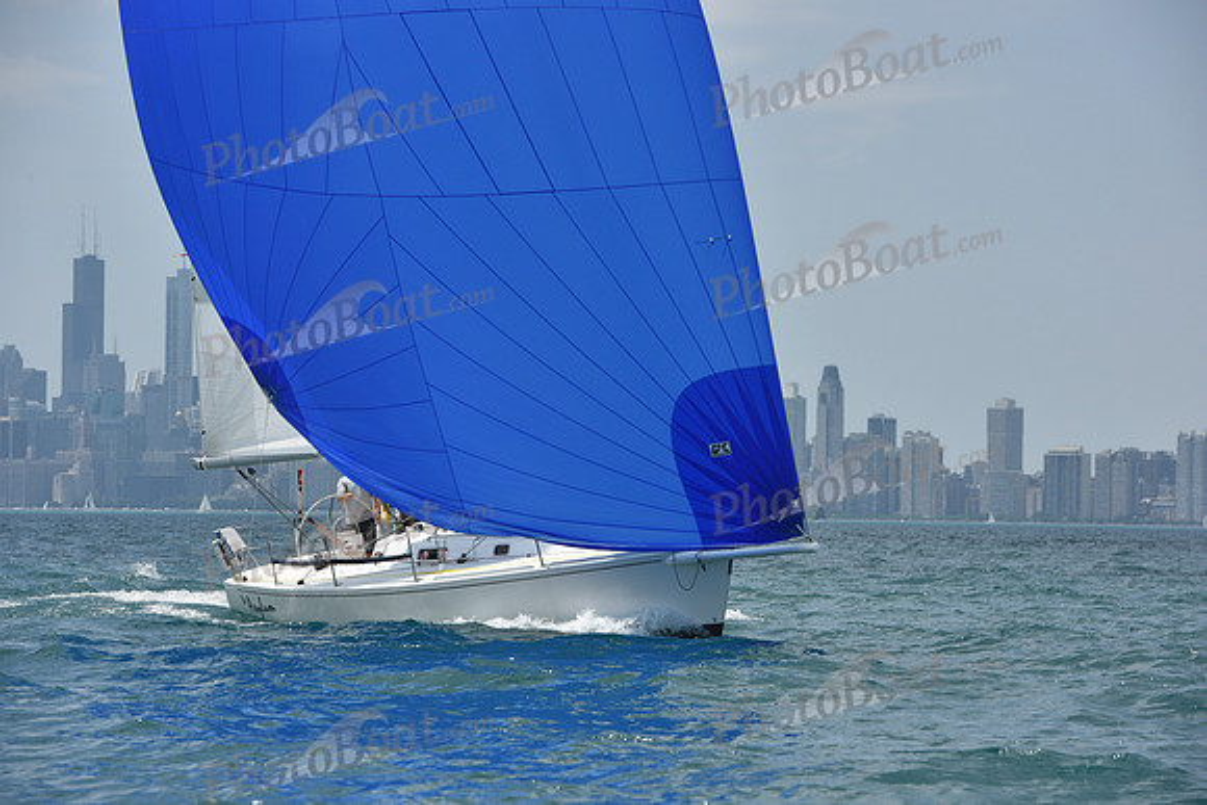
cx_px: 604
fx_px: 5701
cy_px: 402
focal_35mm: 170
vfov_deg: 8.1
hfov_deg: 12.1
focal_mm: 170
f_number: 10
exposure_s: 1/1250
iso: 250
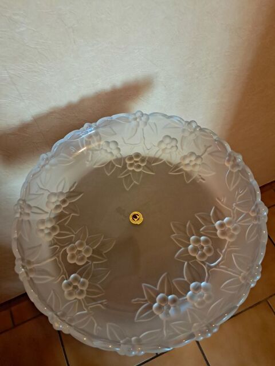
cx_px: 138
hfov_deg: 51.4
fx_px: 286
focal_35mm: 27
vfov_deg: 65.3
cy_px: 183
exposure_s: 1/33
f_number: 1.8
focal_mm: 4
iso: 640
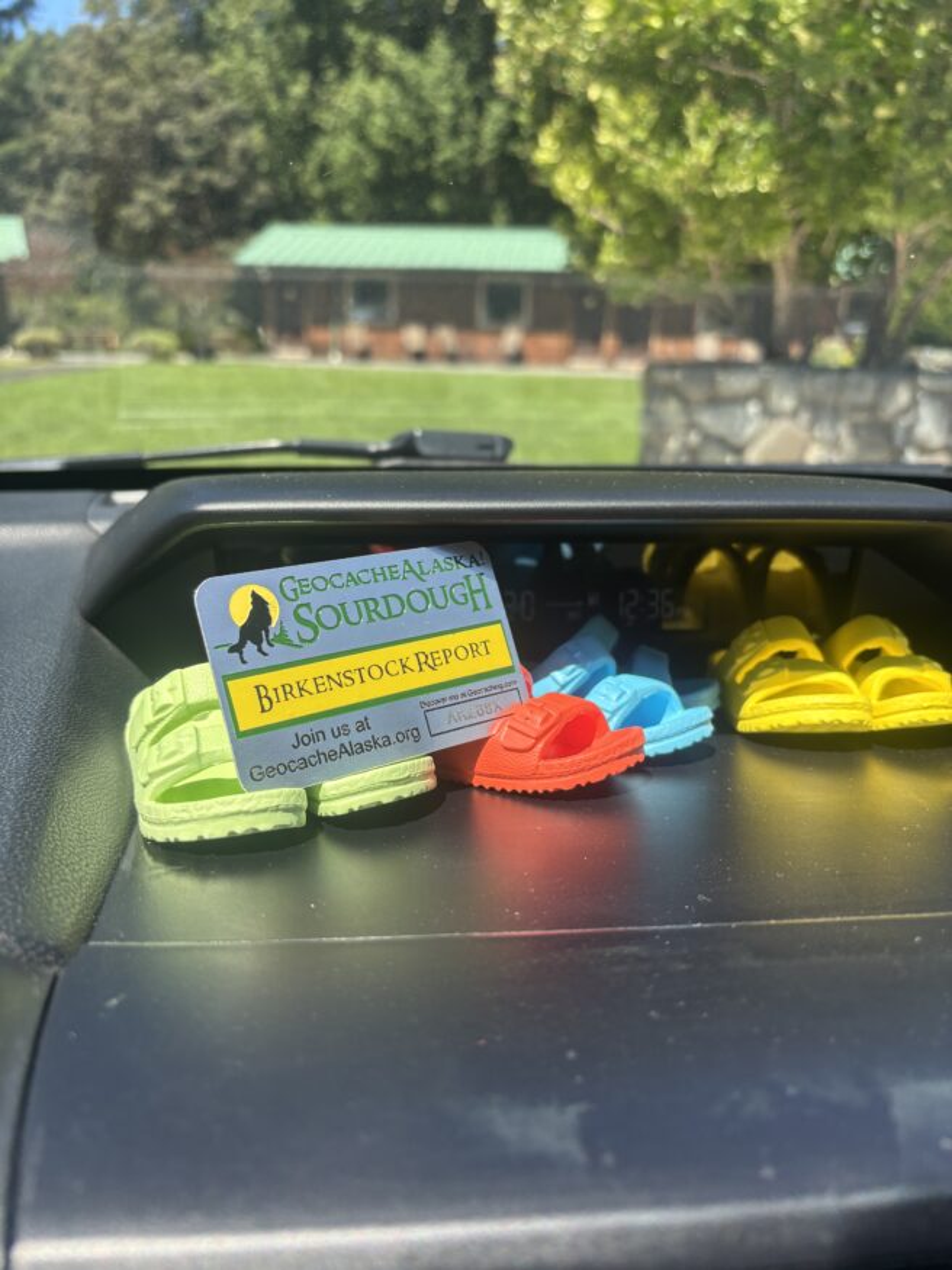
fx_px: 954
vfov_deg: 67.3
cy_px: 635
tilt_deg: -16.8
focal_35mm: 26
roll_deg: +0.5
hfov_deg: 53.1
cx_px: 476
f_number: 1.6
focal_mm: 5.96
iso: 50
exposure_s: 1/1027
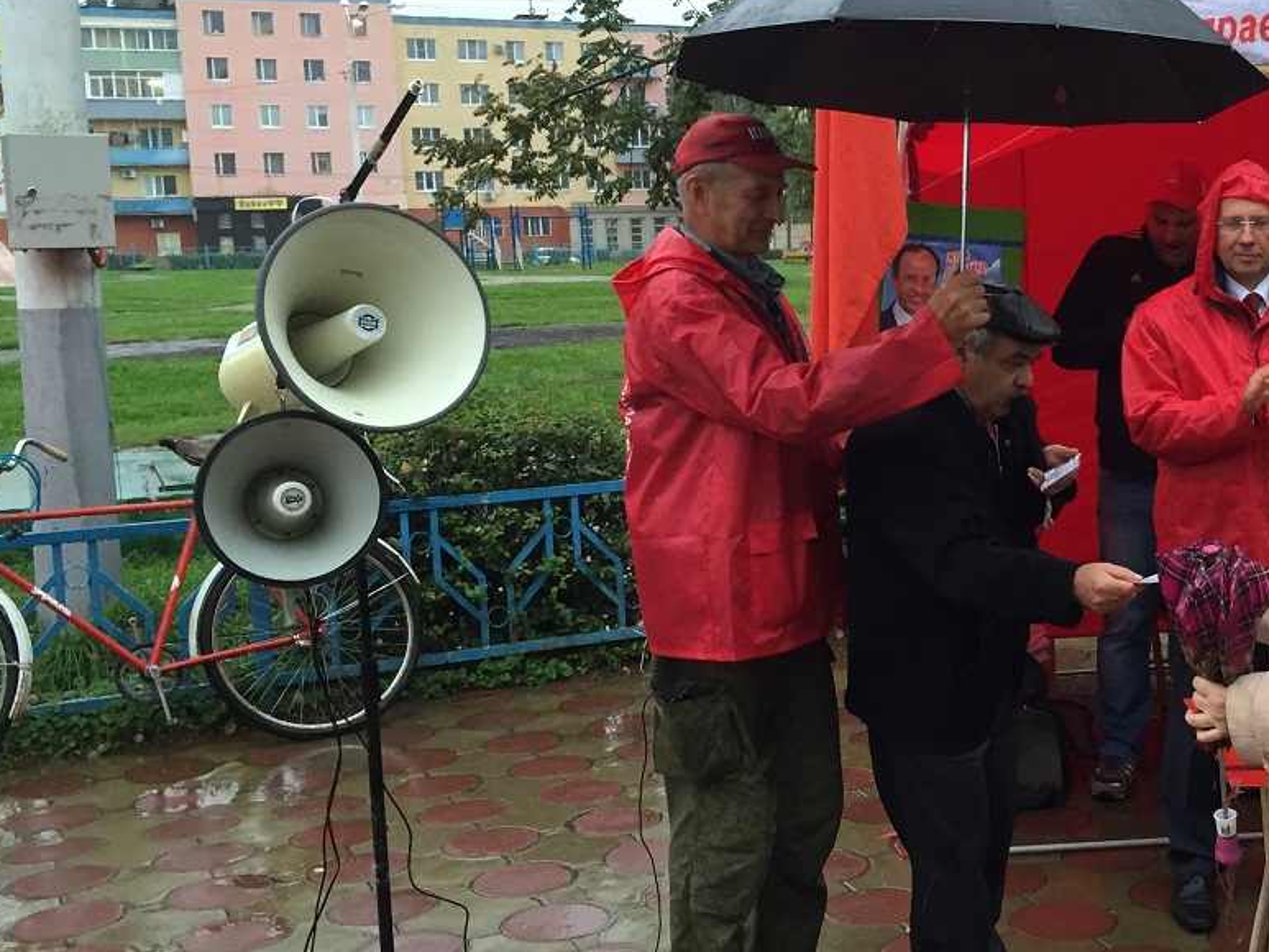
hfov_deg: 37.4
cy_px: 443
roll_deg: +0.7
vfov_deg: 29.7
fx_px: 1797
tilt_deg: -7.6
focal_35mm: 49
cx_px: 1034
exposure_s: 1/30
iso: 100
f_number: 2.2
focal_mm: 4.15
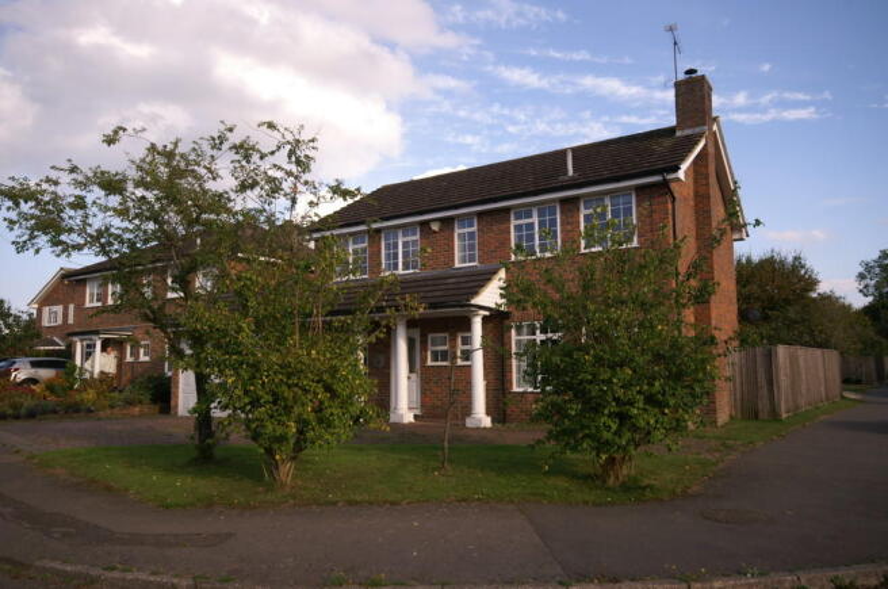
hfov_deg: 70.5
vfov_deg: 50.2
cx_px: 444
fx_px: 628
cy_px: 294
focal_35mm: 26
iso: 100
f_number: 11
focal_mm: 17
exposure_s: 1/80
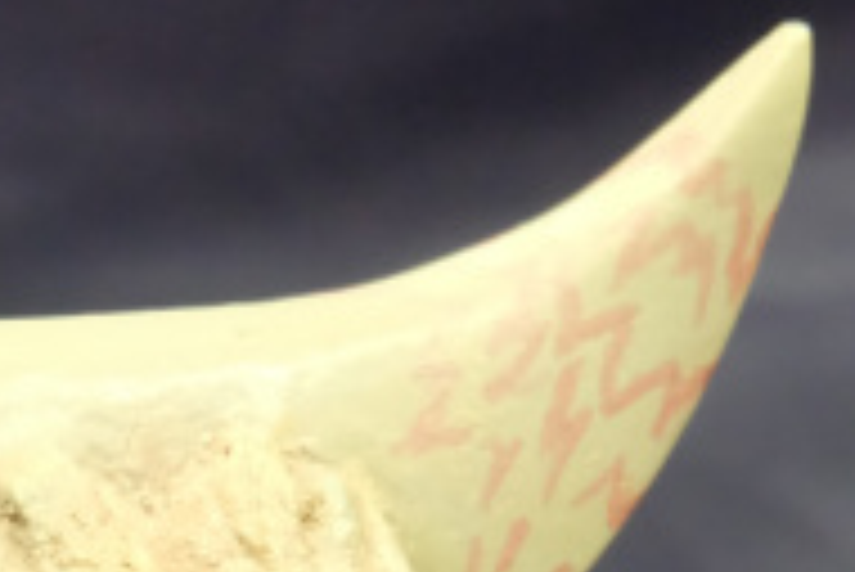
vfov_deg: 9.0
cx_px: -14
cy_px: 1016
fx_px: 3494
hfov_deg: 13.7
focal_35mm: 147
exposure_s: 1/26
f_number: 4.2
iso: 3200
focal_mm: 23.2
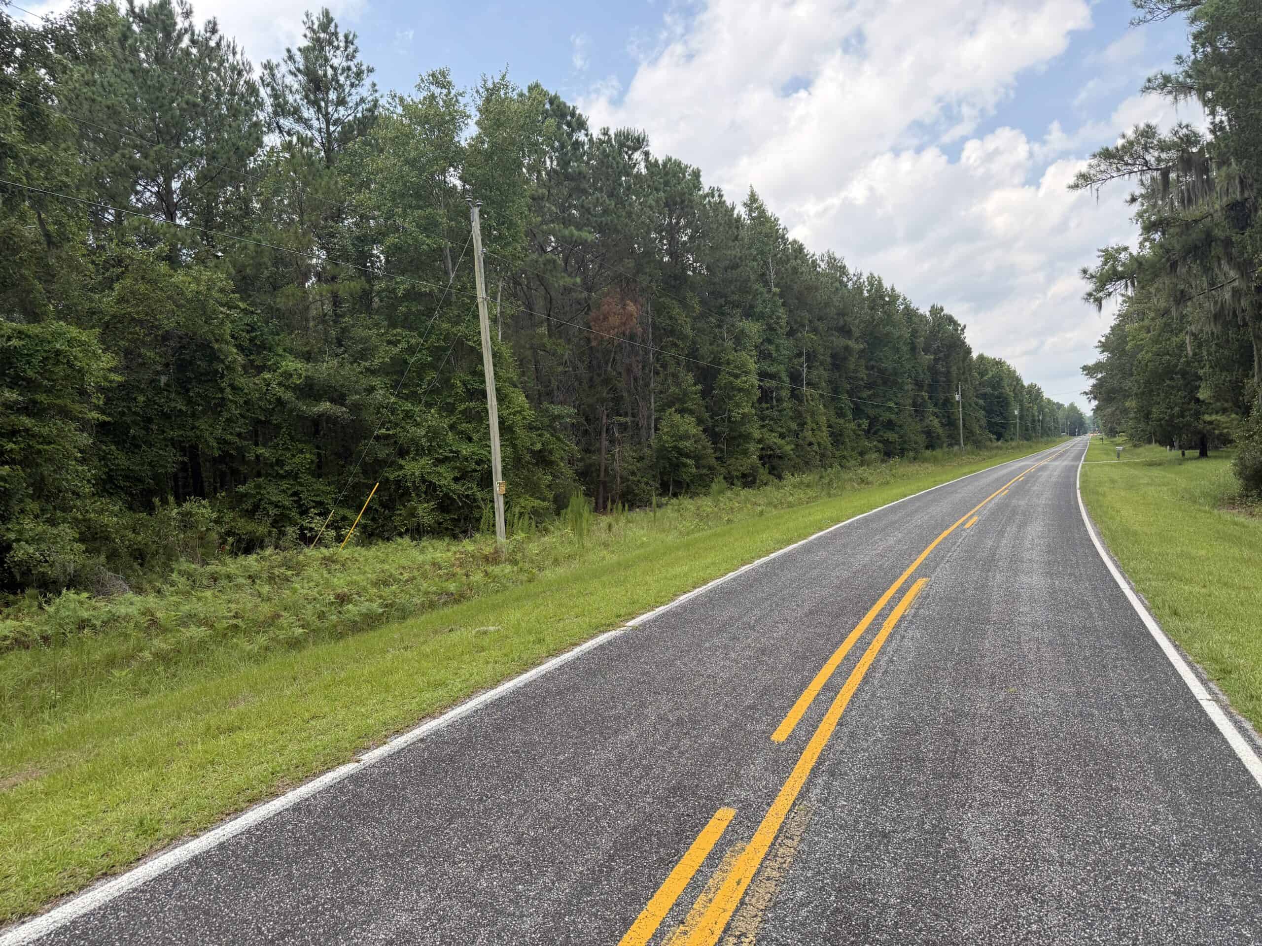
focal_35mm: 24
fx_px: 875
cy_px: 473
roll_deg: +2.0
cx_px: 631
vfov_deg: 56.8
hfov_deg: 71.6
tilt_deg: -0.9
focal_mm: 6.76
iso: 100
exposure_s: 1/1314
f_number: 1.78
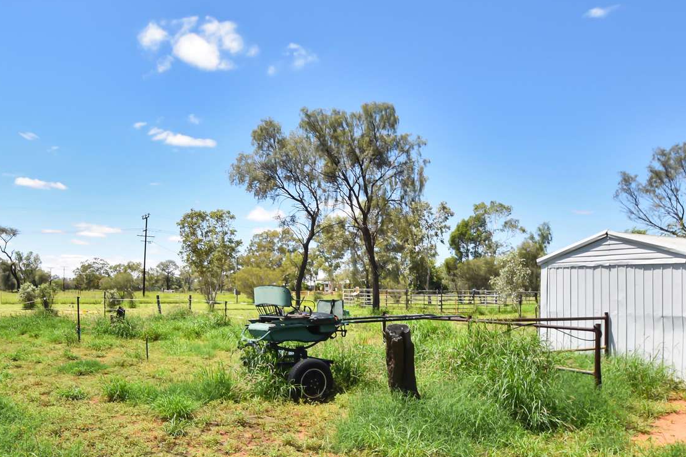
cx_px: 250
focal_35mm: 26
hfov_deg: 68.1
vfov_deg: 47.6
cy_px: 344
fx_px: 495
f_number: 9
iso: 100
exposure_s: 1/200
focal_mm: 10
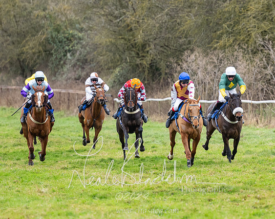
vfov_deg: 3.6
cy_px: 112
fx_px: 3536
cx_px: 190
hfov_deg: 4.5
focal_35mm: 435
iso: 640
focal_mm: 170
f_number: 2.8
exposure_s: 1/1000
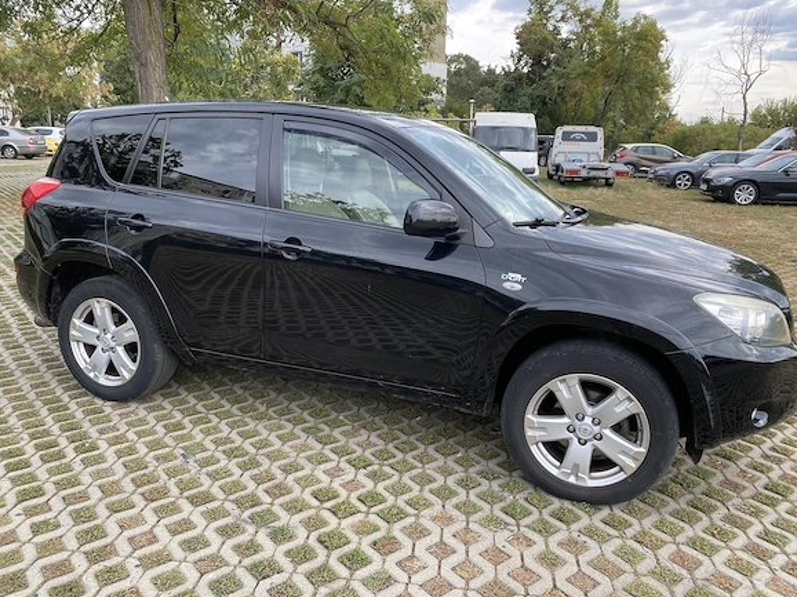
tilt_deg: -14.7
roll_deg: -1.6
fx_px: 621
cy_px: 298
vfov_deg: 51.3
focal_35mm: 27
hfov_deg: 65.3
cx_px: 393
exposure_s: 1/370
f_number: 1.8
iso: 32
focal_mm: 4.25
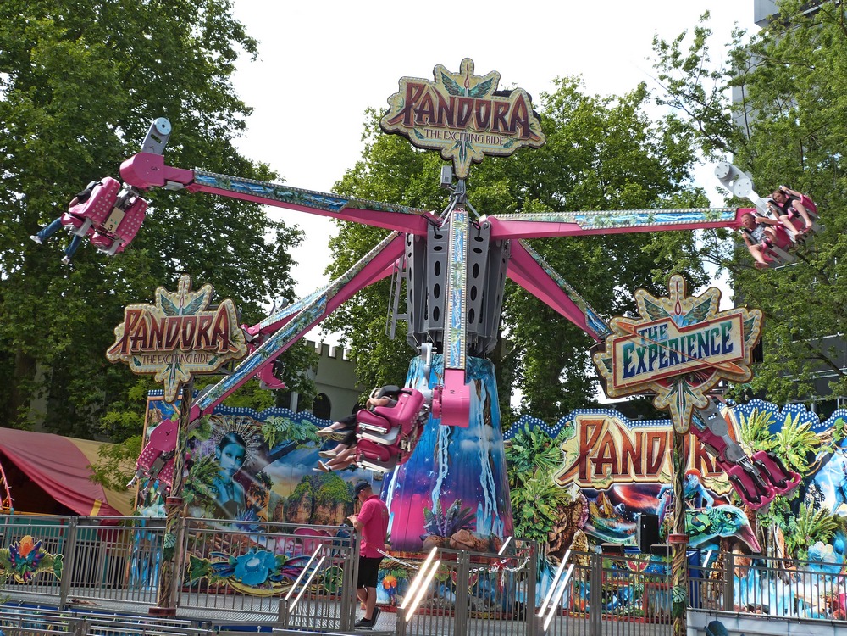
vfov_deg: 33.6
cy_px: 318
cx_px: 424
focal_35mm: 43
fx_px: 1052
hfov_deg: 43.9
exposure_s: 1/250
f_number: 4.5
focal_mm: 7.6
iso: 100
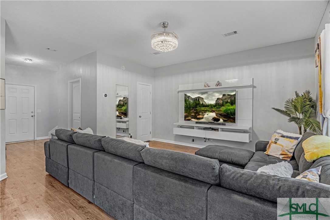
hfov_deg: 95.0
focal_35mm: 16
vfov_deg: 72.0
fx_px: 151
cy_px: 110
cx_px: 165
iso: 100
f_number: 7.1
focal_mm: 11
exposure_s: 1
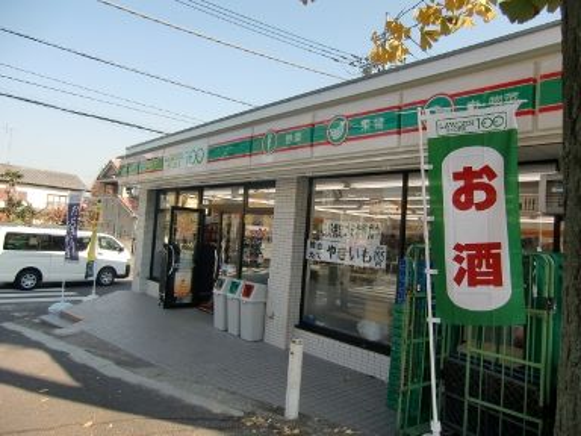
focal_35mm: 24
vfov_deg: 56.8
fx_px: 403
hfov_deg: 71.6
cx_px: 290
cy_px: 218
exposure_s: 1/400
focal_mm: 4.3
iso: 64
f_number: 3.2
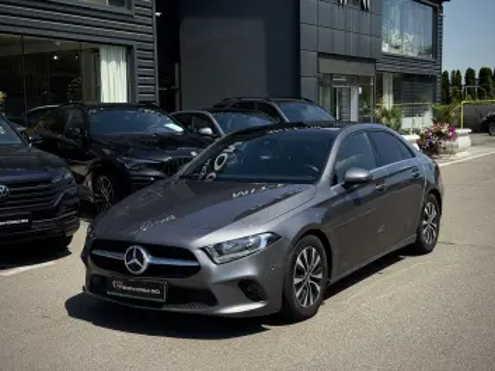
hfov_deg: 38.9
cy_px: 183
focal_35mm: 49
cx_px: 247
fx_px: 700
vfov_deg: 29.6
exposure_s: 1/4975
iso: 64
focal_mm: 6.76
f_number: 1.78
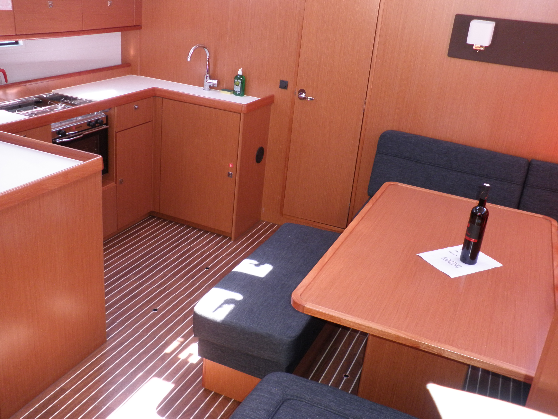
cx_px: 279
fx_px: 580
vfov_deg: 39.7
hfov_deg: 51.4
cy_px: 210
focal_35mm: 36
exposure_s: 1/30
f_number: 3.5
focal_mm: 6.3
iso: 160
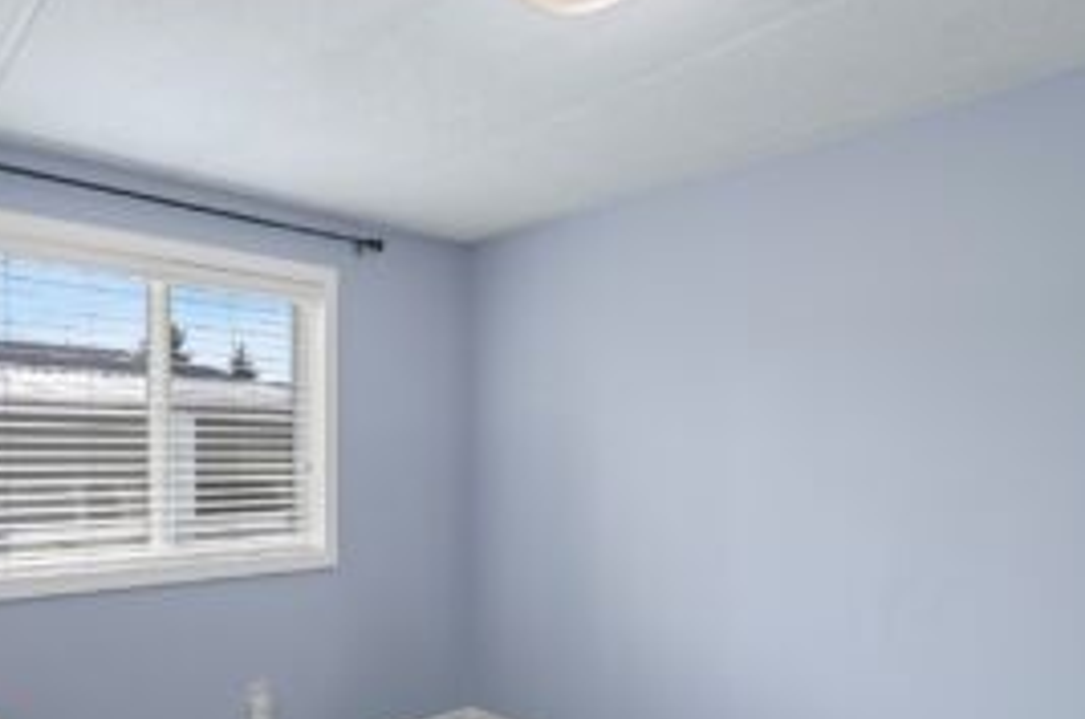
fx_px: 722
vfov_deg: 52.6
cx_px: 390
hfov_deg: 72.3
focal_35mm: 24
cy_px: 435
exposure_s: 1/13
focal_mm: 16
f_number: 8
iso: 200
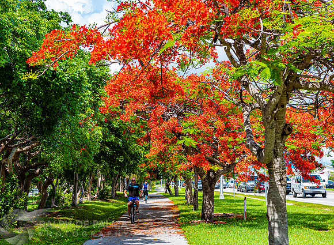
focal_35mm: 70
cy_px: 122
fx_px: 670
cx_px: 192
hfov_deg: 27.9
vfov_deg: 20.7
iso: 64
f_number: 7.1
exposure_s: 1/100
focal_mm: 55
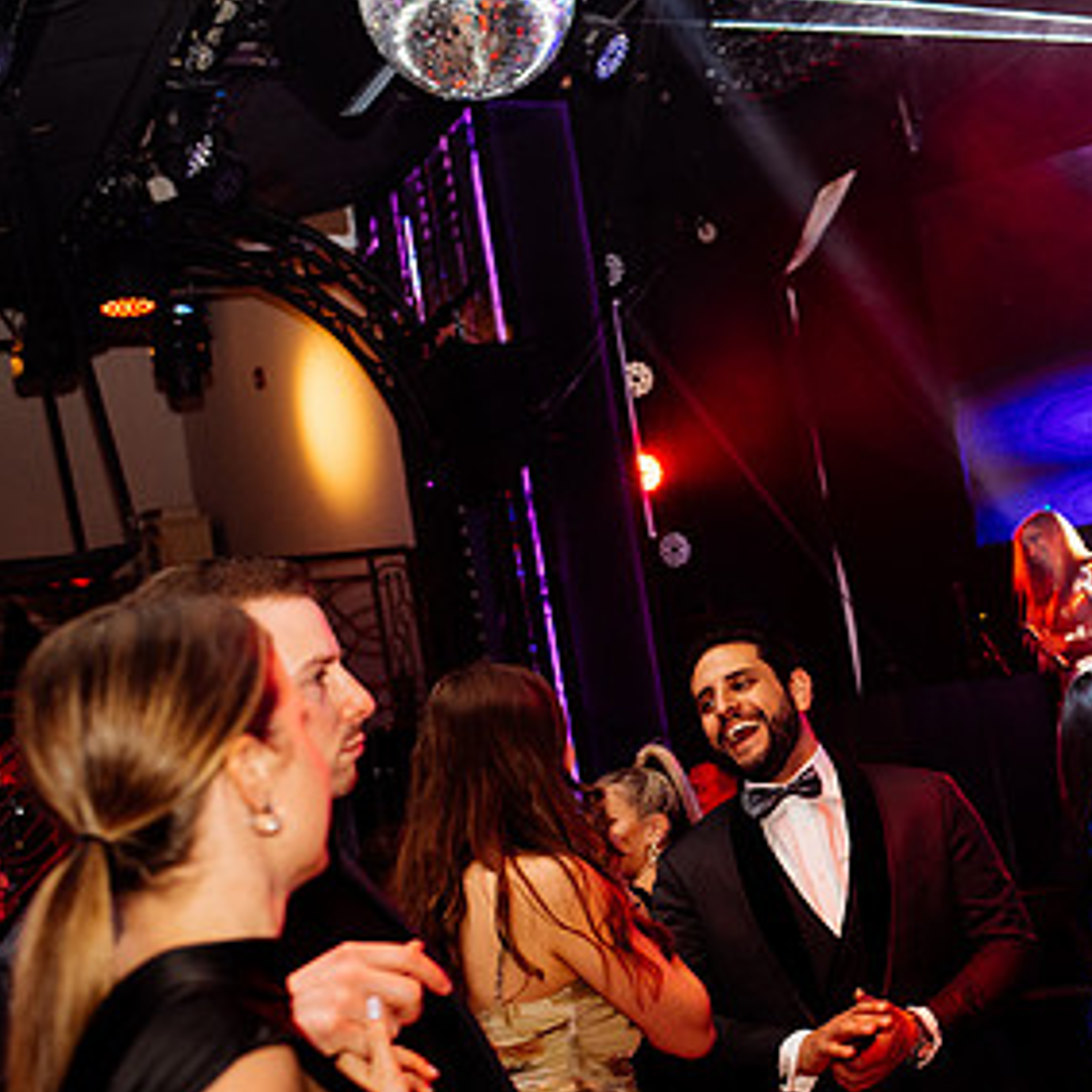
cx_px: 868
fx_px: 2177
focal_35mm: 61
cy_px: 743
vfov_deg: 28.0
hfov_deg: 27.6
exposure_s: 1/200
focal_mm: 35
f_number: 2.8
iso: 2000
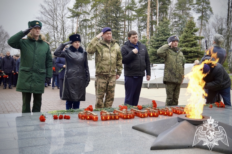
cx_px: 116
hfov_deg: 45.0
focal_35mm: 44
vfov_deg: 30.8
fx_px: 280
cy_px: 77
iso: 500
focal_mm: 29
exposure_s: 1/160
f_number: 4.5
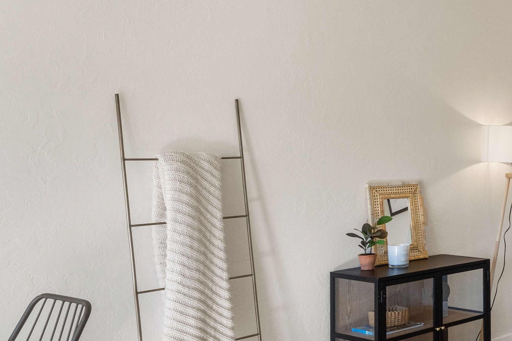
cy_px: 163
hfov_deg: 29.4
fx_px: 754
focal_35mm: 53
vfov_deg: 25.5
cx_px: 682
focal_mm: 18
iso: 1250
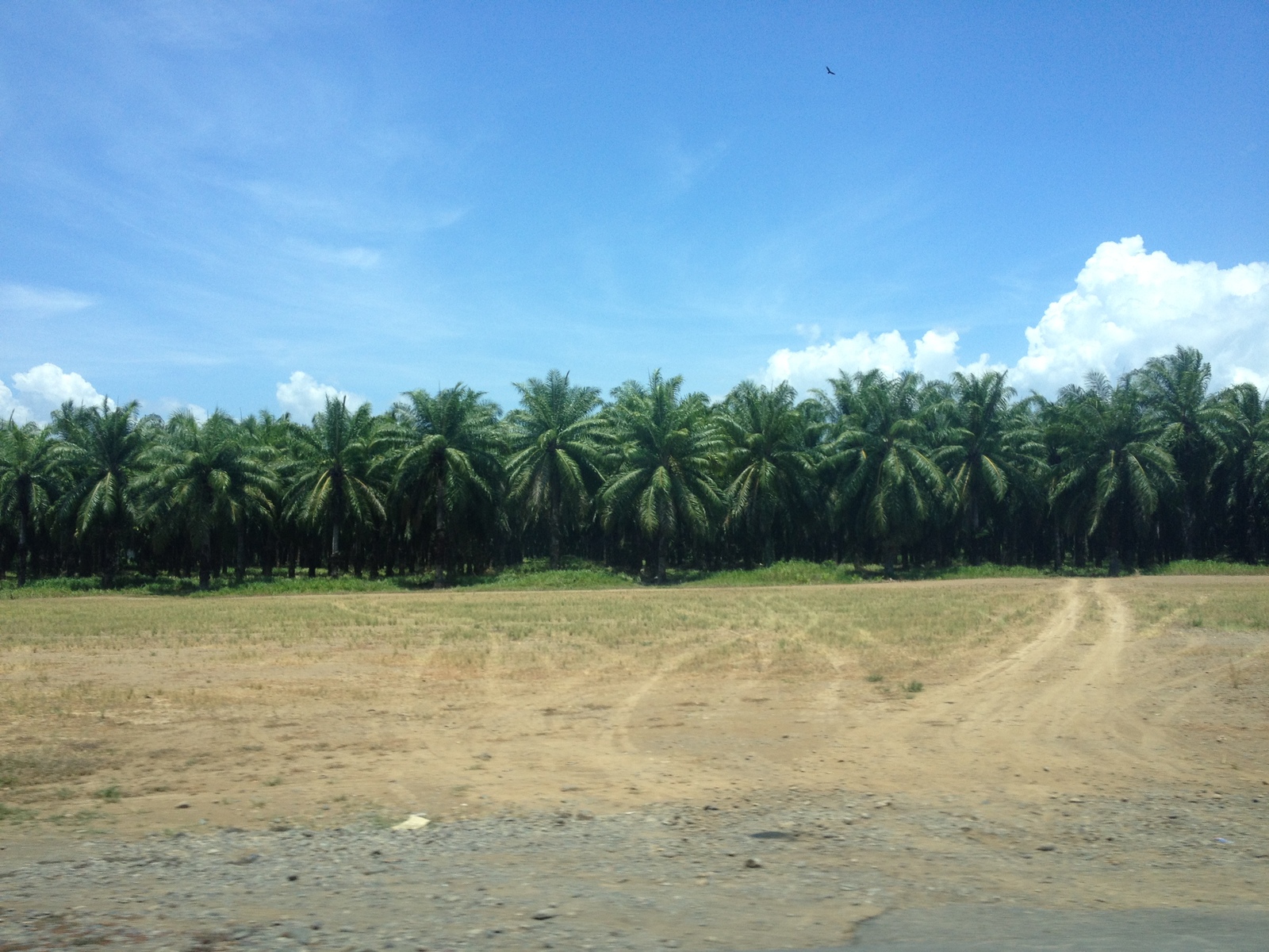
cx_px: 634
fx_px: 1283
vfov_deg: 40.7
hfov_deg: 52.6
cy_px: 476
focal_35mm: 35
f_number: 2.4
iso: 50
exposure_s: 1/449
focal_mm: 4.28
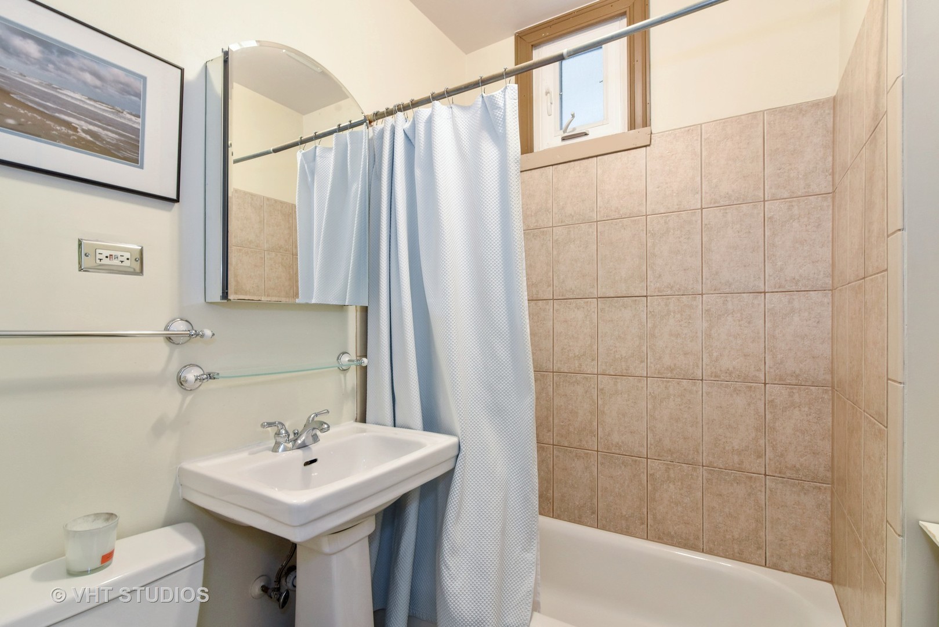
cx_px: 470
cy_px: 314
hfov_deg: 96.7
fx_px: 417
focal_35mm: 16
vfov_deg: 73.8
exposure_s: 1/8
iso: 640
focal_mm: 16
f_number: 8
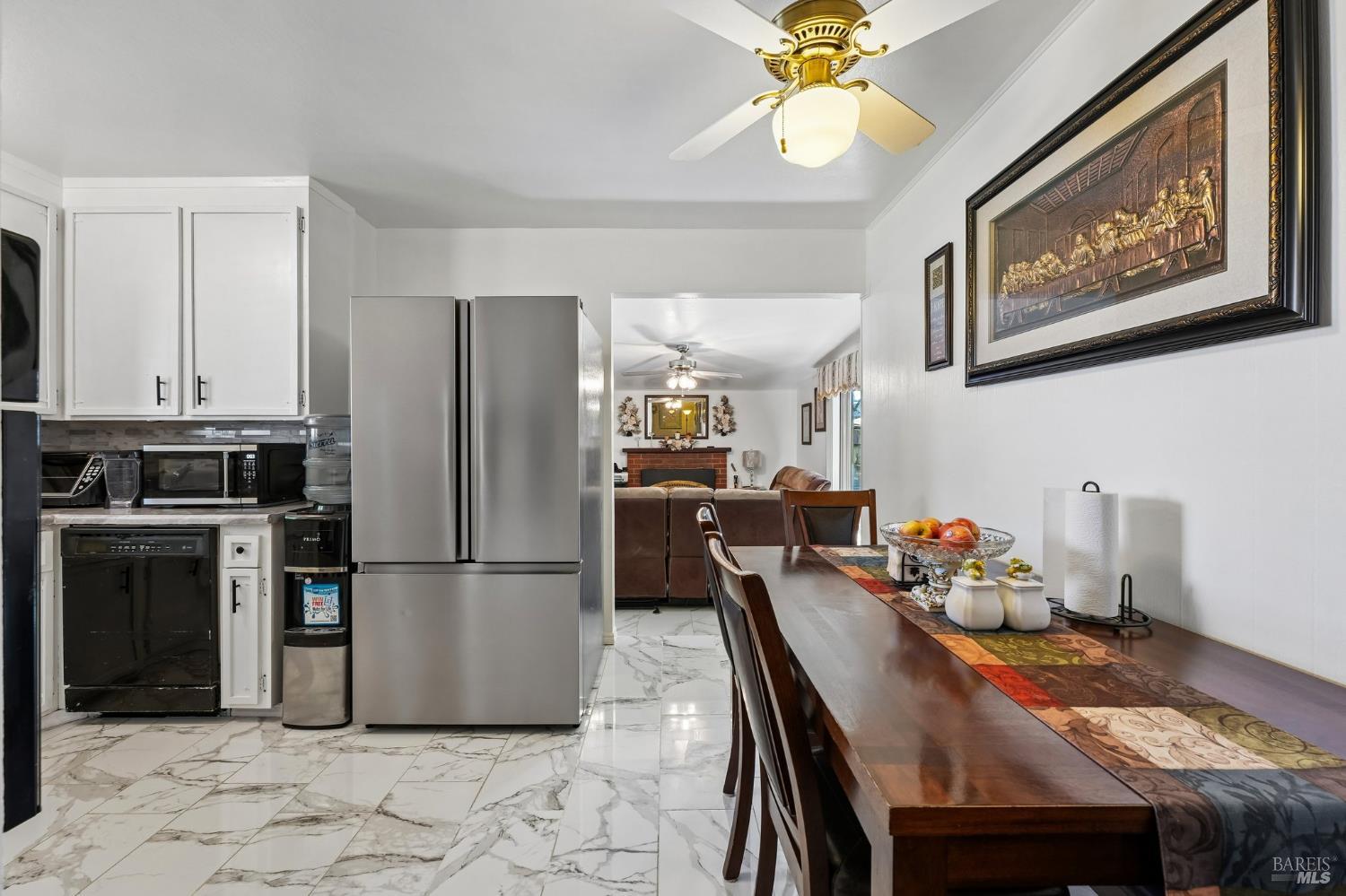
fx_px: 523
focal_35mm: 14
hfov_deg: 104.3
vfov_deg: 81.2
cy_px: 448
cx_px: 673
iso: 640
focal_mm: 14
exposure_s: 1/13
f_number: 8
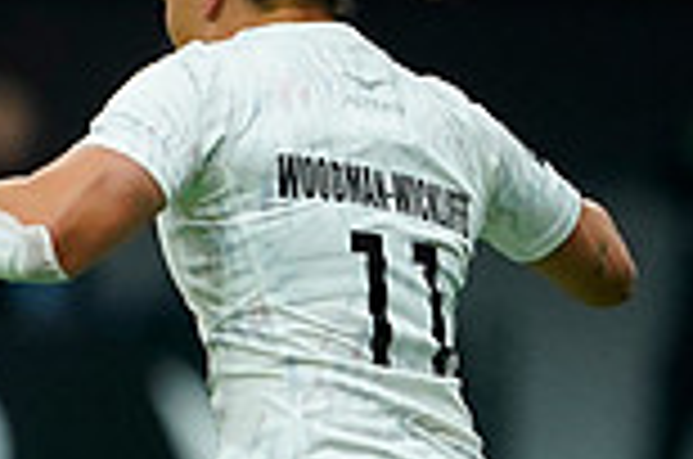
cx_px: -558
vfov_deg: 0.9
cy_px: 601
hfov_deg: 1.4
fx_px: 28969
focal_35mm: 1508
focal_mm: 400
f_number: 2.8
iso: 2000
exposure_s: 1/1600
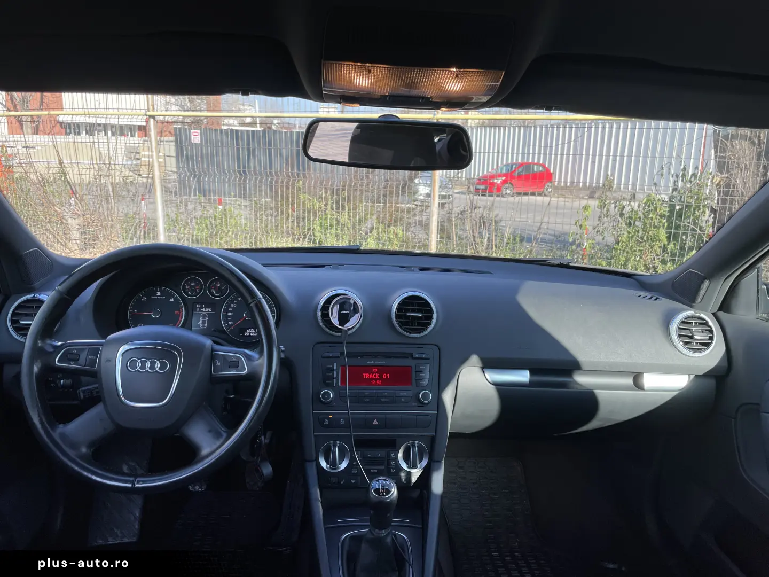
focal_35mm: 26
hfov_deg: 67.3
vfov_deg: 53.1
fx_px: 578
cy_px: 288
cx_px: 384
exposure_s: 1/454
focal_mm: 4.2
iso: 32
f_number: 1.6
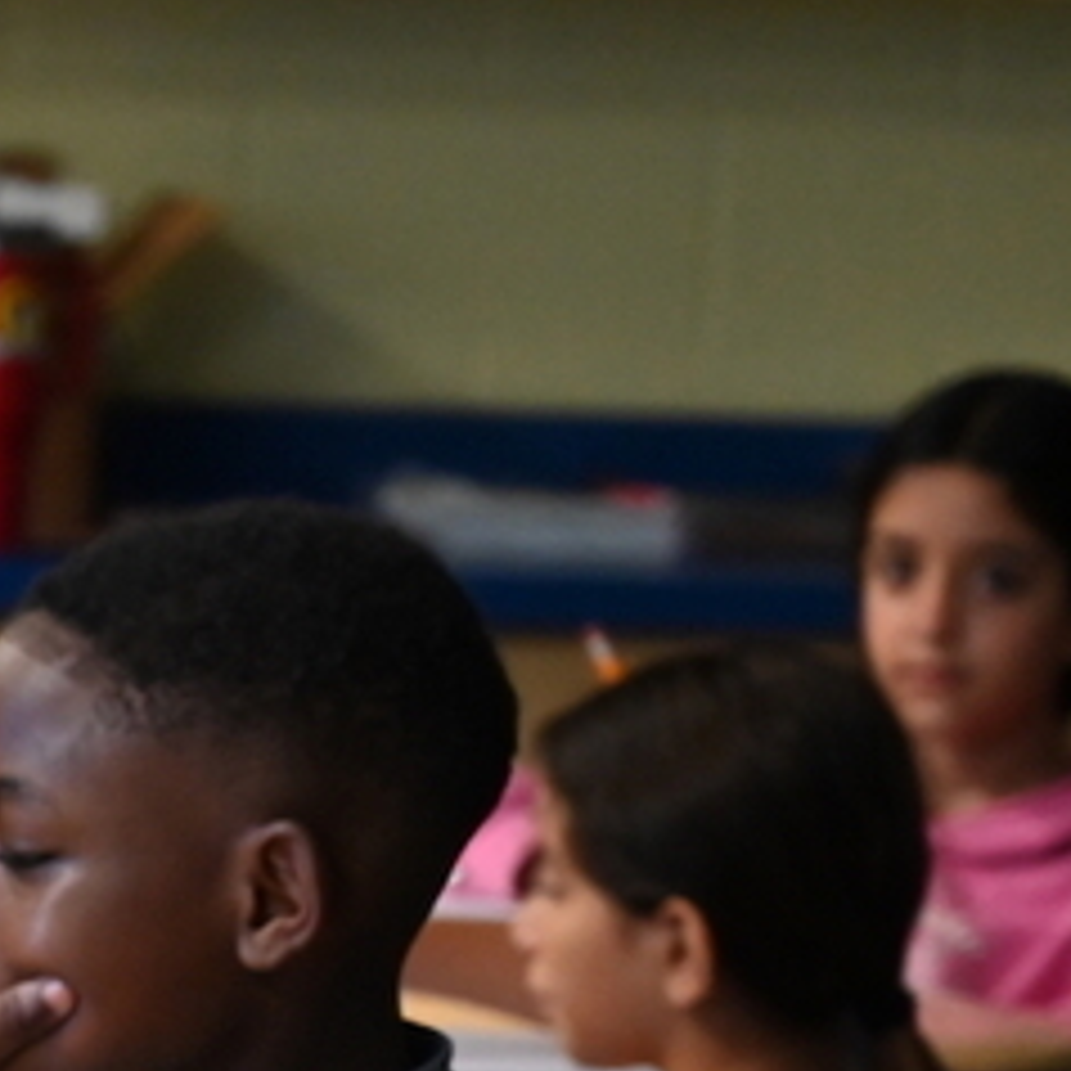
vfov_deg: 7.7
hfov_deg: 7.5
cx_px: -806
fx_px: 7946
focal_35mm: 227
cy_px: 1197
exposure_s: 1/80
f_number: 4
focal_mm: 62
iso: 3200
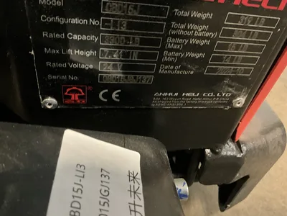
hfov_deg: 61.7
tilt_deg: -42.1
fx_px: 240
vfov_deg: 48.2
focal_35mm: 29
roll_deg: -11.6
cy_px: 108
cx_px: 144
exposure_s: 1/21
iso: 640
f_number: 1.8
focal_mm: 3
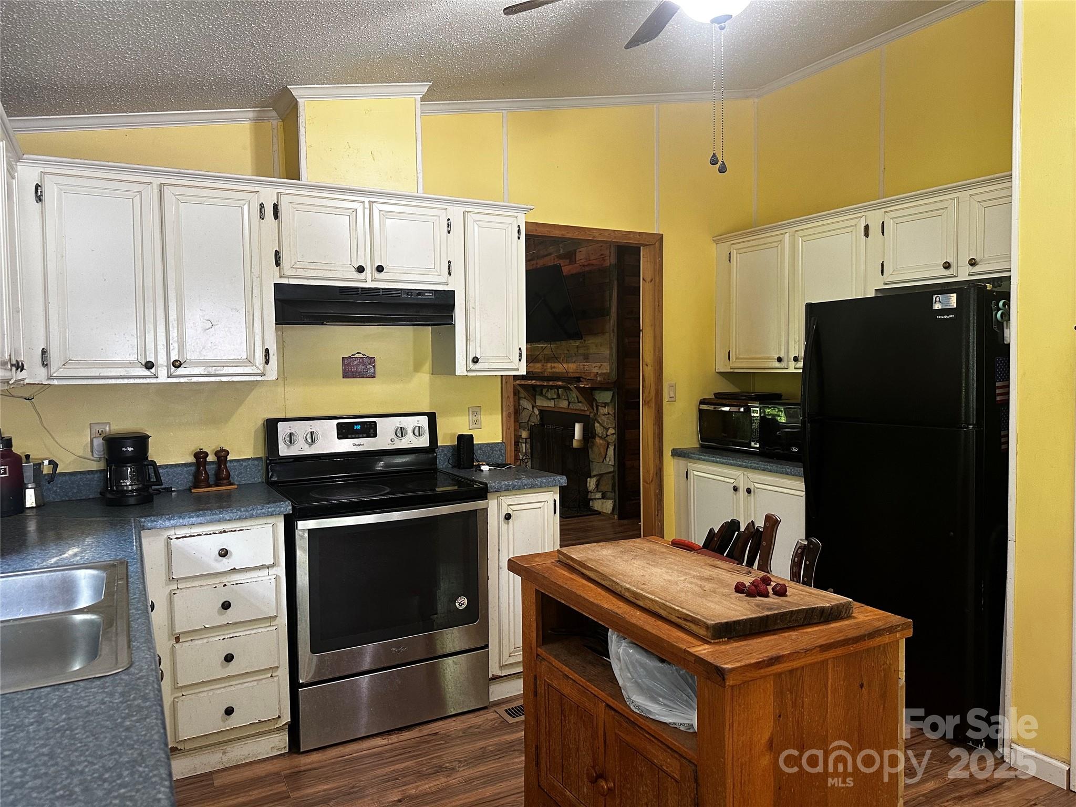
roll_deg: +0.5
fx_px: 746
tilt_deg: -3.0
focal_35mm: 24
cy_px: 404
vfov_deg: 56.8
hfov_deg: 71.6
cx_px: 538
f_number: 1.78
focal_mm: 6.86
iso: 320
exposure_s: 1/60
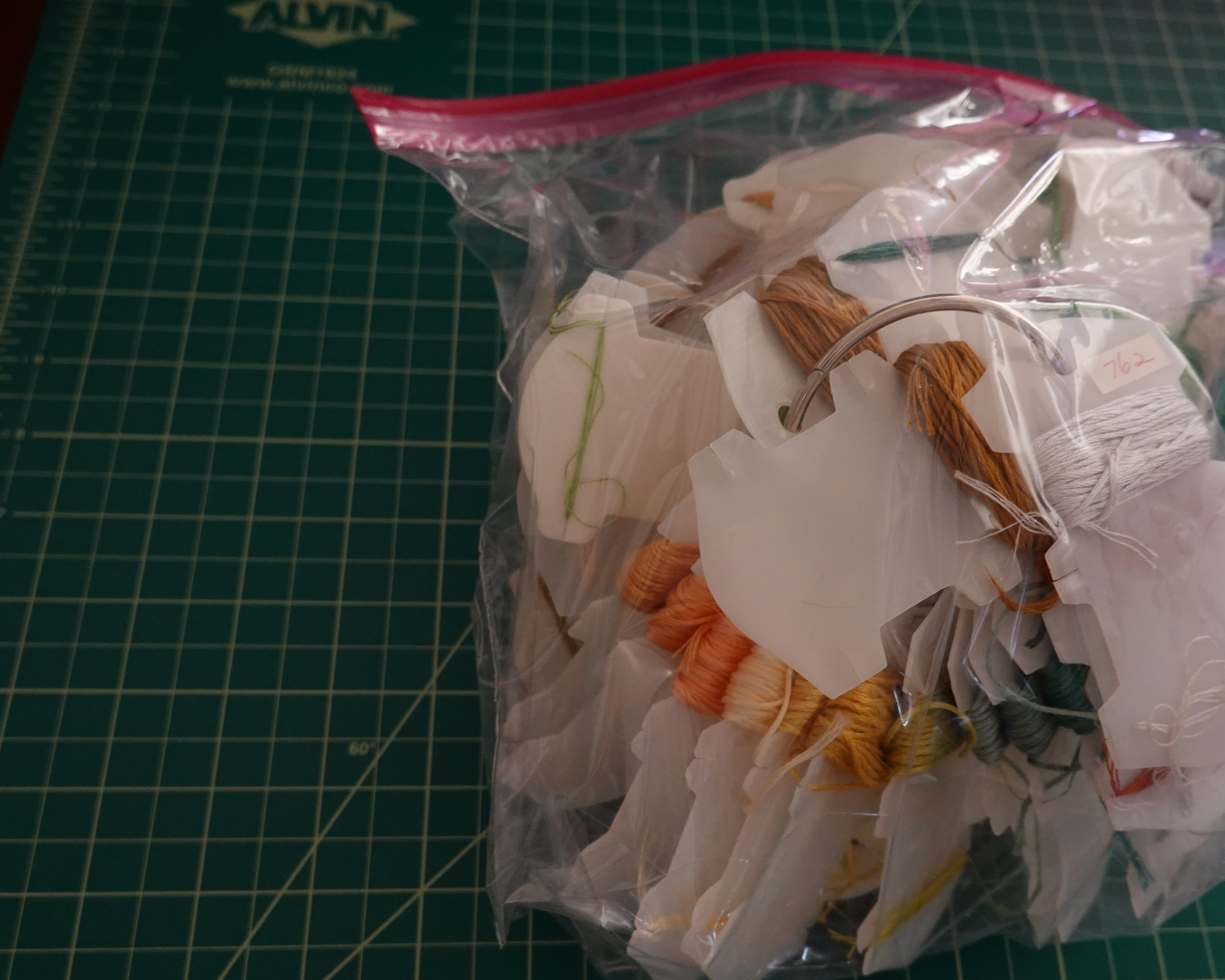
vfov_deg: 37.3
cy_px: 497
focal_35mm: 40
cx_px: 737
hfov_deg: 45.5
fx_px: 1450
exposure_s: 1/20
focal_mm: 13.03
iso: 800
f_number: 3.5
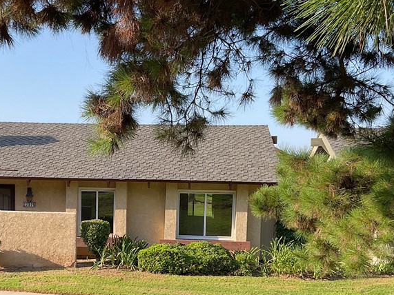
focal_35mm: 52
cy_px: 216
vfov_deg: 27.7
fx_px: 592
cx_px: 148
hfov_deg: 36.6
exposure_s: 1/719
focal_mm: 3
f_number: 1.8
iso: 16
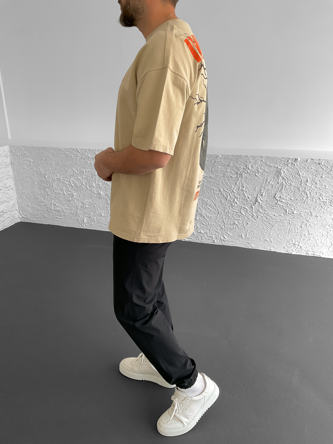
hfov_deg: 48.2
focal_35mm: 29
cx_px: 166
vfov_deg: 61.7
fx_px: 372
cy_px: 222
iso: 40
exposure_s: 1/120
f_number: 1.8
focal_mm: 3
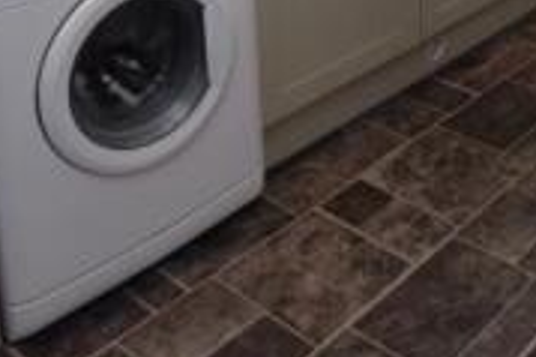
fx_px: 818
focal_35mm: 55
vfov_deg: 21.0
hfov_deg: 33.4
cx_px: 529
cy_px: -172
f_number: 4
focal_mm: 10
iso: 100
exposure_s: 1/60
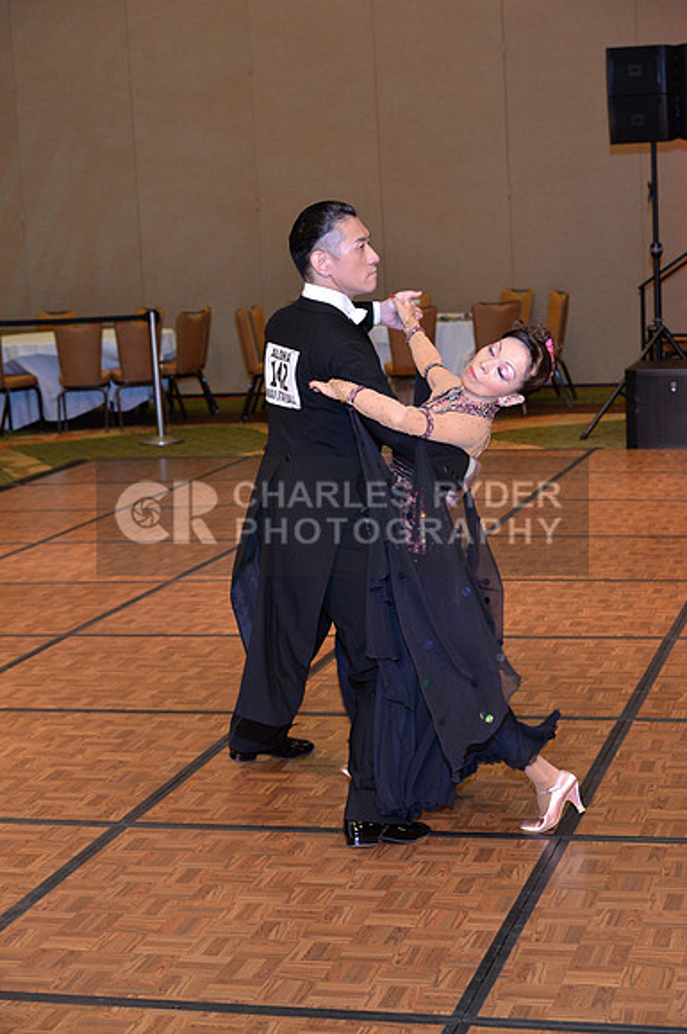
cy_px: 517
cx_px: 344
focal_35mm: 70
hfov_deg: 19.4
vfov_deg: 28.9
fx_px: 2010
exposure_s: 1/200
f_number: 6.3
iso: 2000
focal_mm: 70
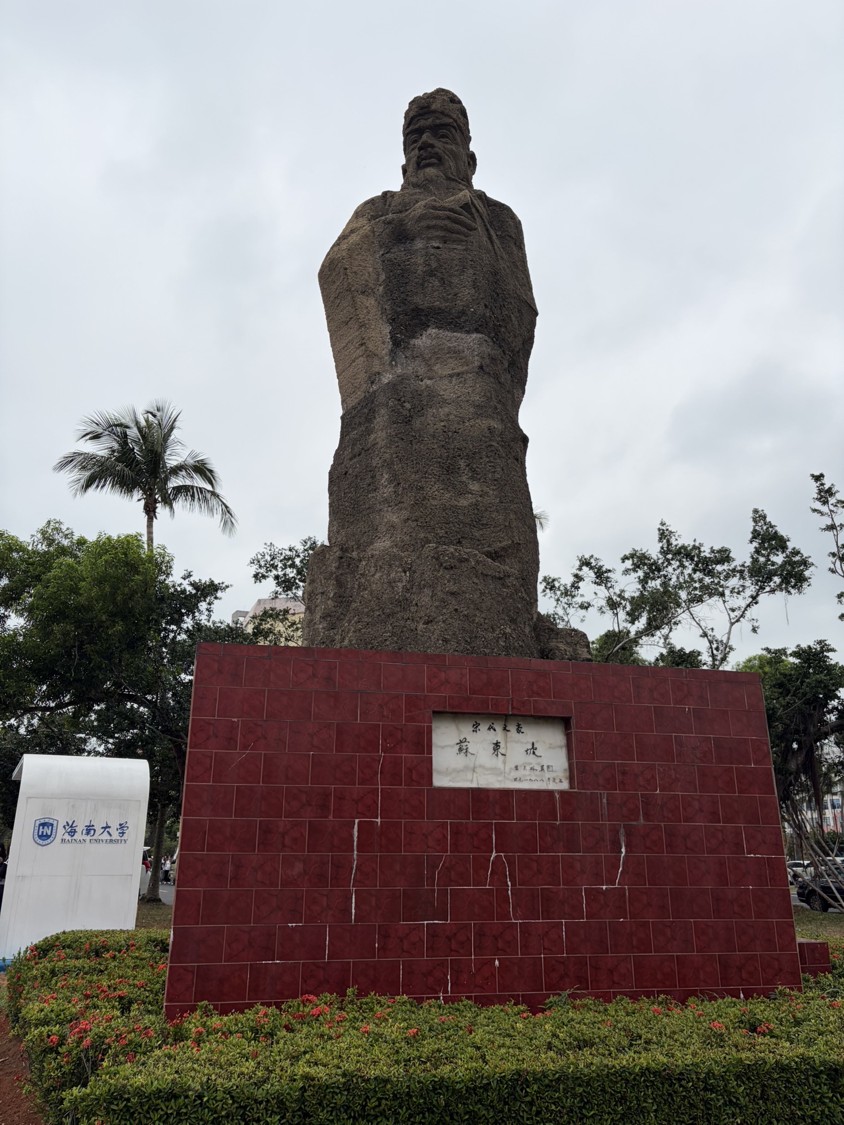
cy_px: 562
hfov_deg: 53.1
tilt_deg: +18.7
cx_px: 422
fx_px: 845
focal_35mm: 26
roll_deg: -0.1
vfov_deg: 67.3
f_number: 1.6
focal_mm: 5.96
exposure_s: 1/1117
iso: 50
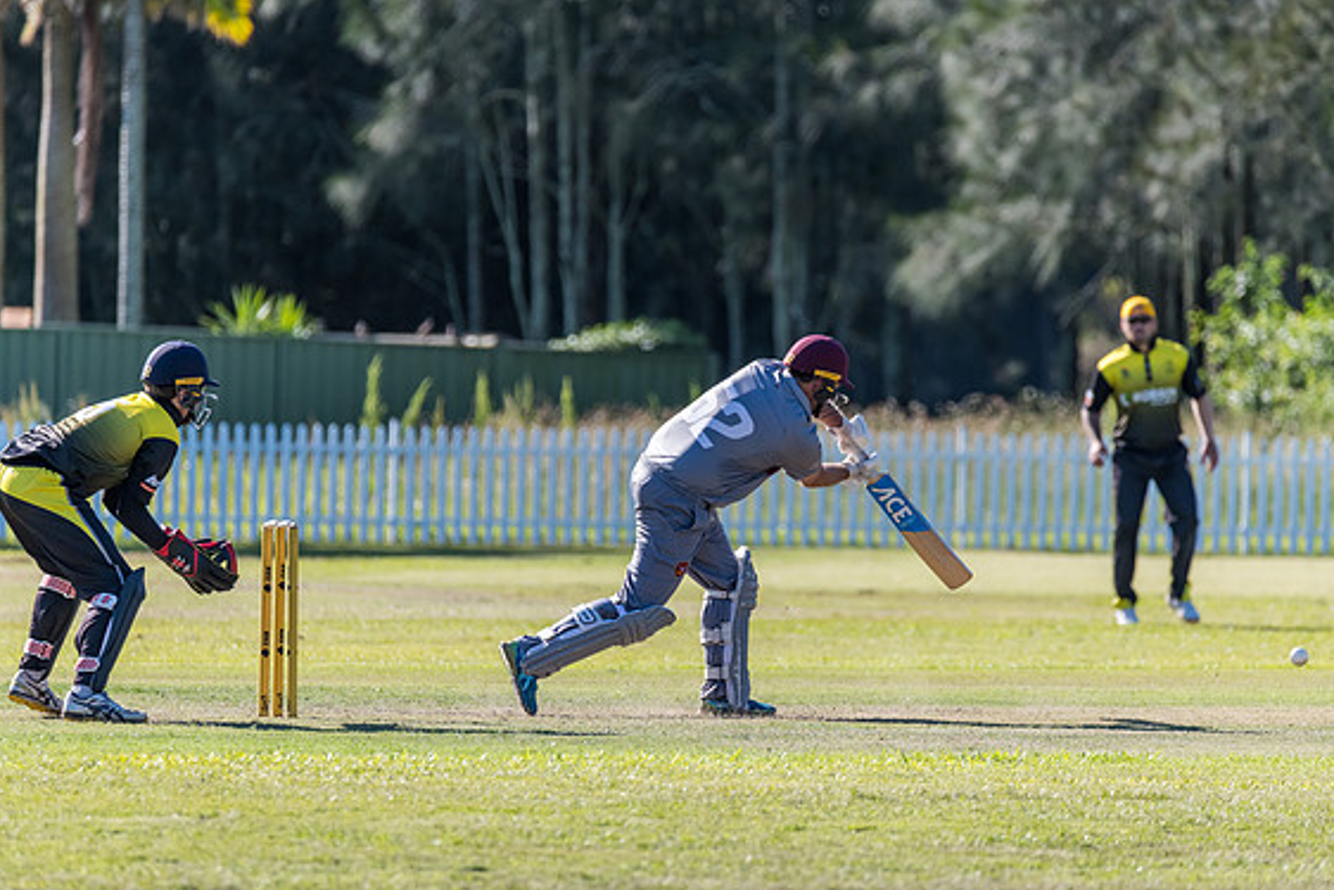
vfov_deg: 3.0
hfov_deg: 4.4
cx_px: 655
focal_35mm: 464
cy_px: 436
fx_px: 17197
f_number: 6
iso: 900
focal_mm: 450
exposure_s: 1/2000
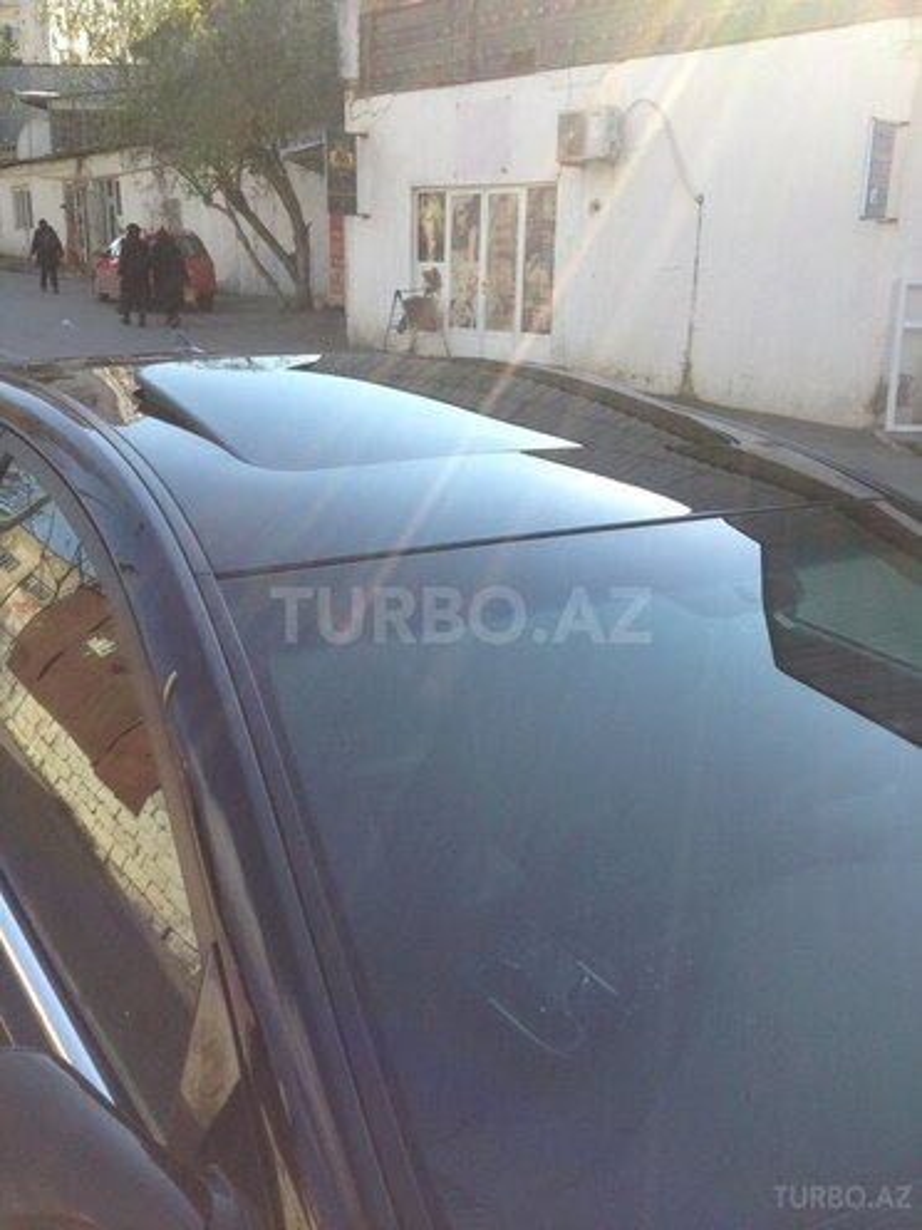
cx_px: 461
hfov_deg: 42.9
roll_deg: -2.2
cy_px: 615
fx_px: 1172
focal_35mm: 33
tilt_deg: -14.1
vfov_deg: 55.4
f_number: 2.4
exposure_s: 1/821
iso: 50
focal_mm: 4.12
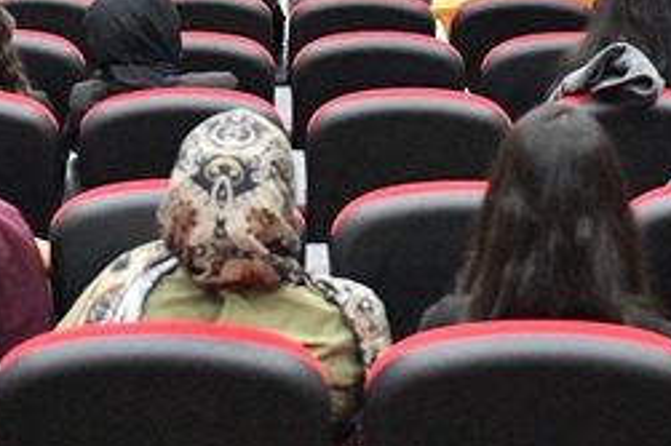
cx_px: 235
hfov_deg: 16.9
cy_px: -236
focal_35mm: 121
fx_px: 2254
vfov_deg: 10.9
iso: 5000
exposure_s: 1/200
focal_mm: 38
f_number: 2.8
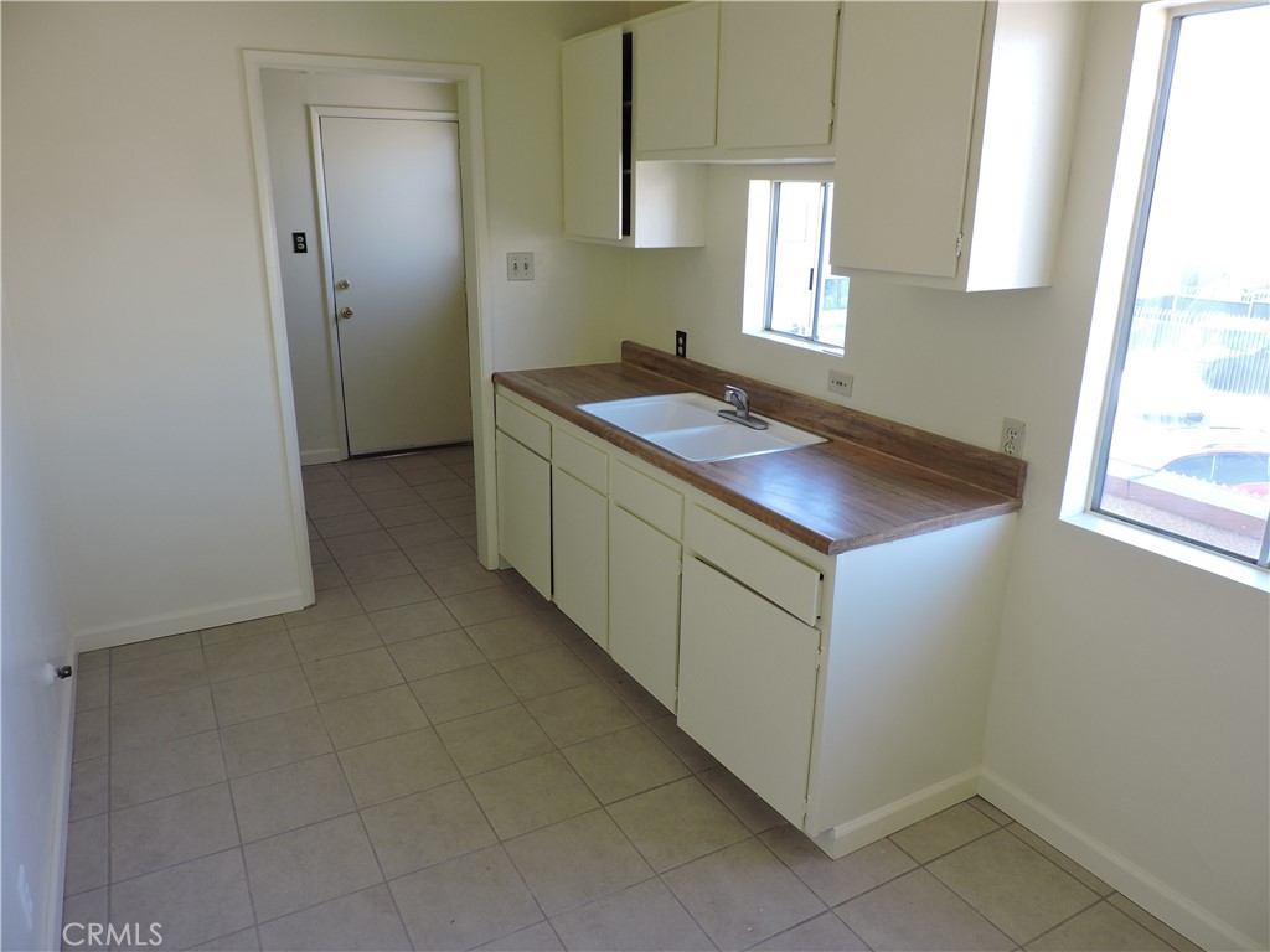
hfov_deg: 71.6
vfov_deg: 56.8
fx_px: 881
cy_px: 476
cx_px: 635
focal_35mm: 24
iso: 100
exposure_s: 1/50
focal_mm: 4.3
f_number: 3
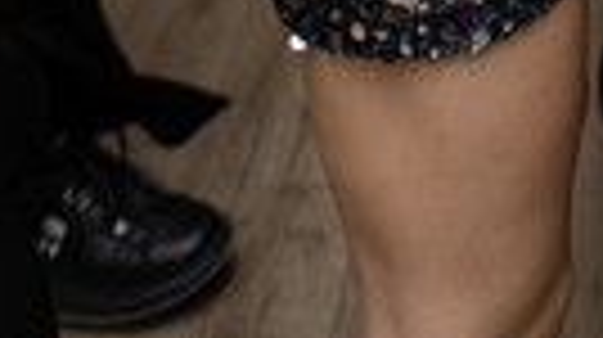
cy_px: -820
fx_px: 1597
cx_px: 916
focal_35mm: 100
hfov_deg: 18.8
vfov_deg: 8.8
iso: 800
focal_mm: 13
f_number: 2
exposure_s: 1/125
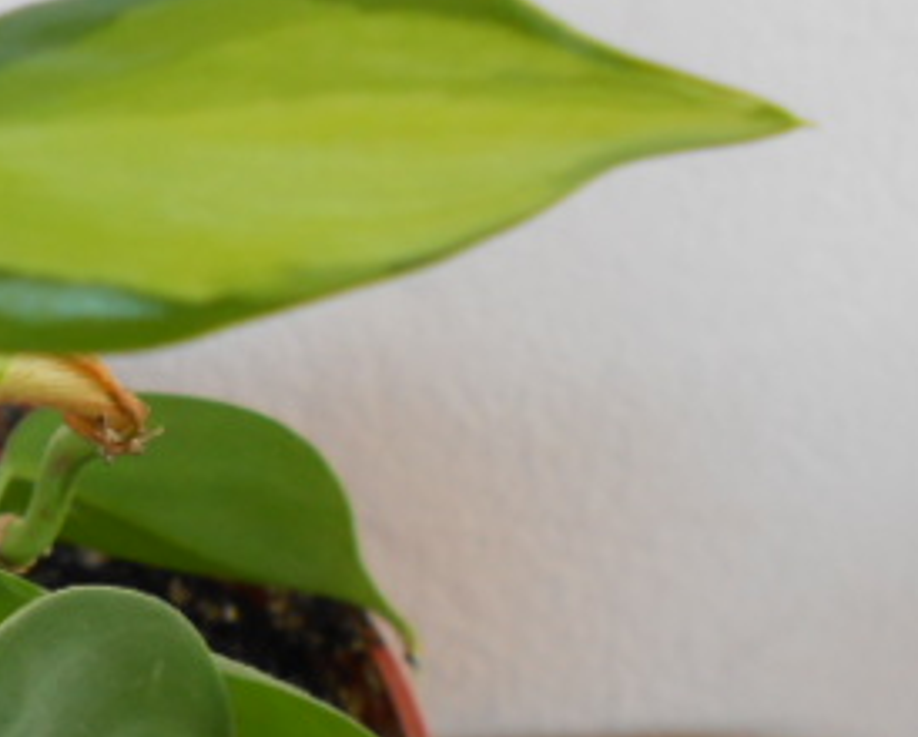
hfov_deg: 27.6
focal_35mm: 66
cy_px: 456
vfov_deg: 23.1
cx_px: 84
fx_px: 1796
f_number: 3.4
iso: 160
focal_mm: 5.3
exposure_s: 1/30
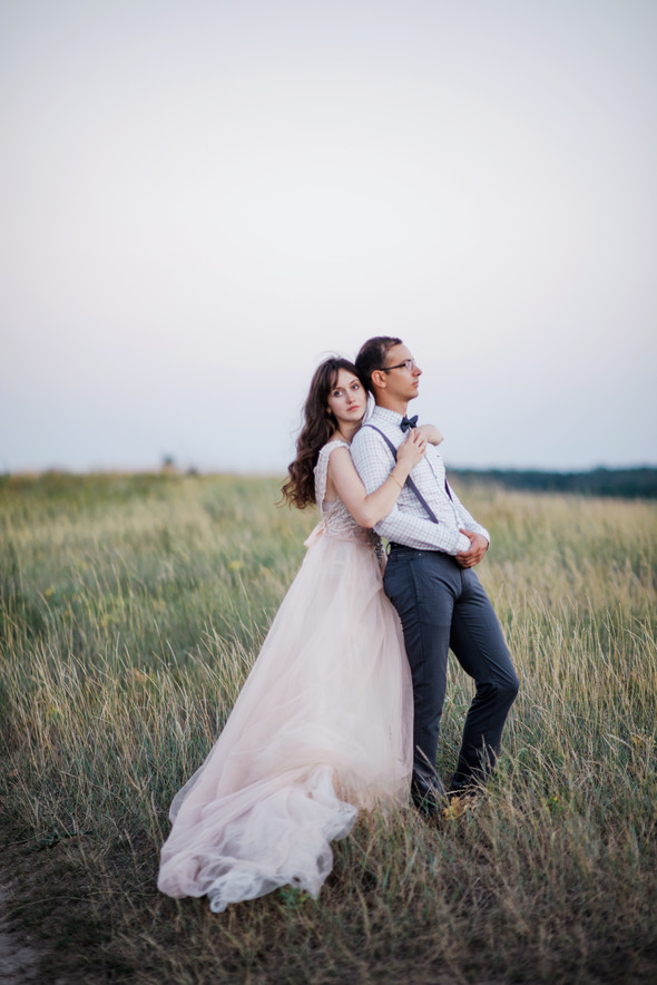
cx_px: 328
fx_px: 2325
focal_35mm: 85
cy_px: 492
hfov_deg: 16.1
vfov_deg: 23.9
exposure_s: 1/200
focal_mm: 85
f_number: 1.4
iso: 400
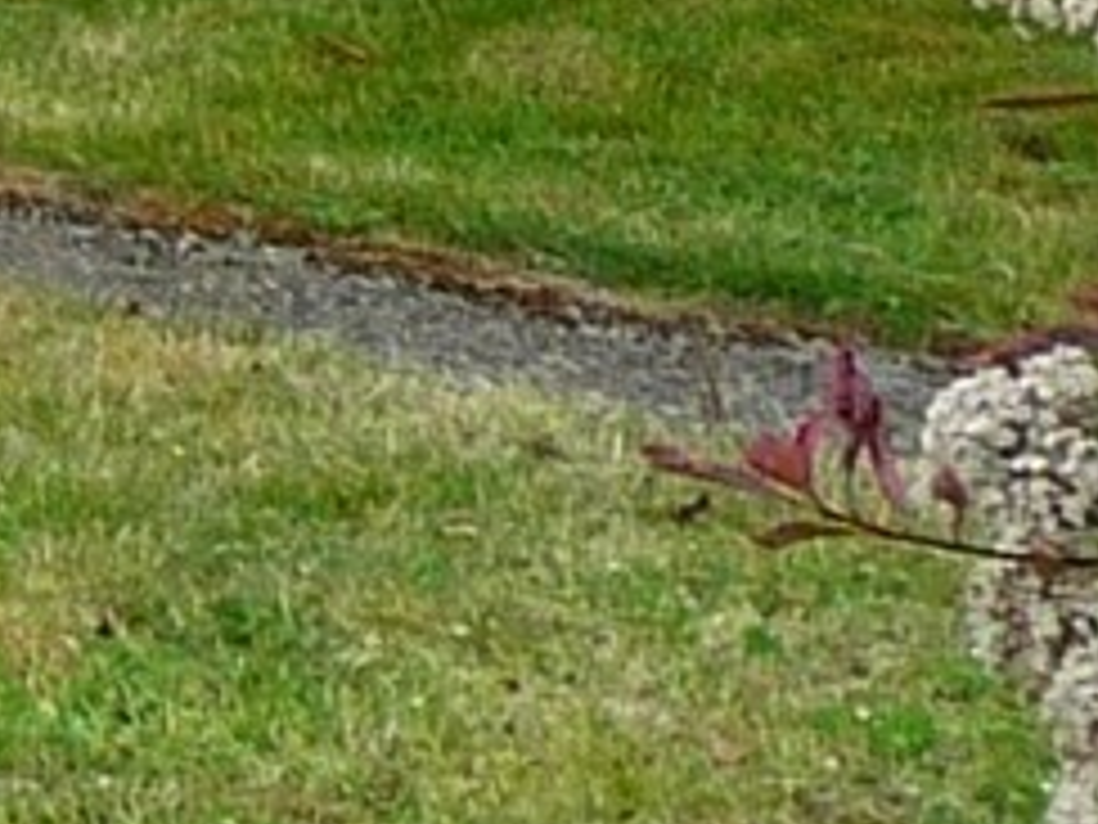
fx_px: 7486
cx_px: -2336
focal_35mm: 236
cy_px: -653
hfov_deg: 7.3
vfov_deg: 6.2
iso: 100
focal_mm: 4.7
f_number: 3.3
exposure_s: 1/400
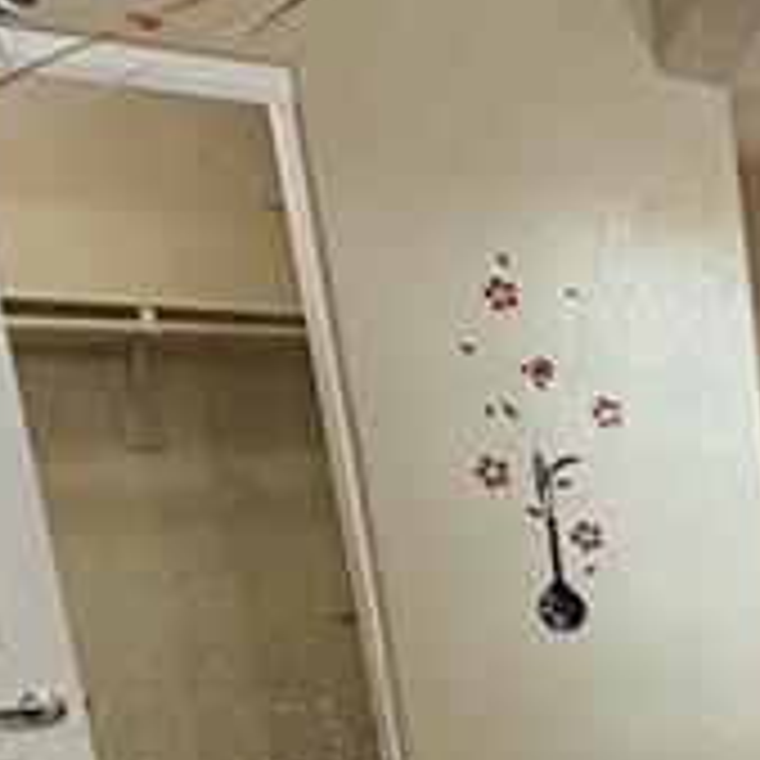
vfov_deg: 20.4
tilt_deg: -19.2
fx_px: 1863
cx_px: 1601
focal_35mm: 75
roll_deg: -1.2
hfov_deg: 16.4
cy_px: 1075
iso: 250
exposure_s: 1/60
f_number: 2.2
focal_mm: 2.22
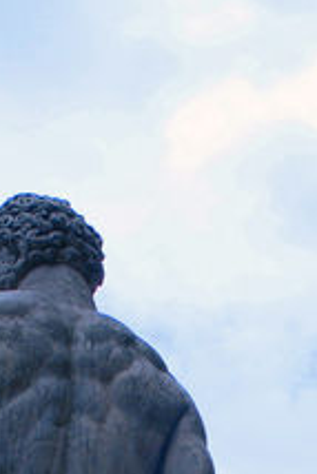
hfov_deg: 7.8
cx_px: 117
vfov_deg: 11.0
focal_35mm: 177
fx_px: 2334
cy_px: 797
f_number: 7.1
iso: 160
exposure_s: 1/400
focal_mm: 28
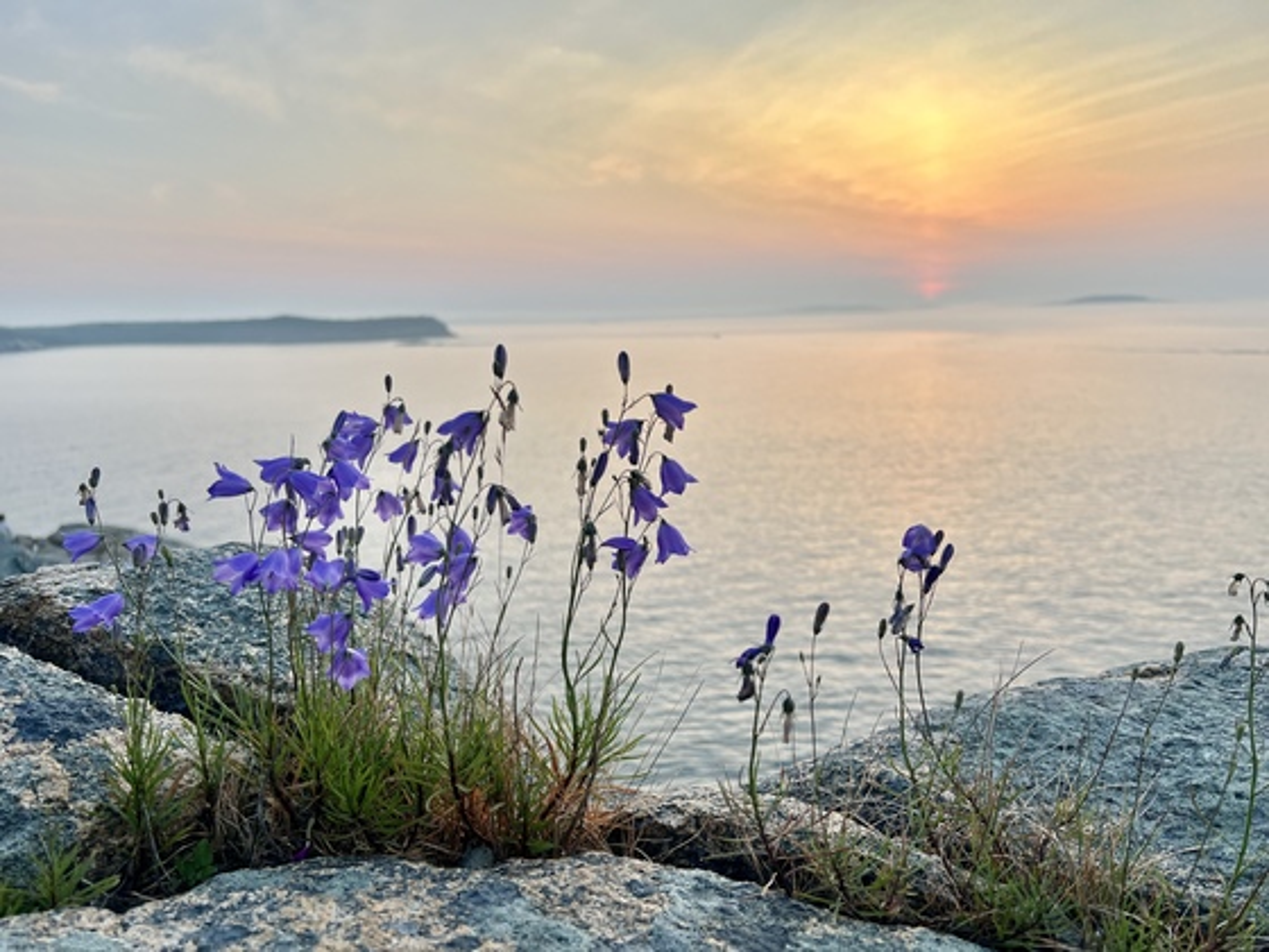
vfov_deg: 53.1
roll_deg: +1.7
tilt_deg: -10.4
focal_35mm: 26
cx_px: 634
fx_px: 953
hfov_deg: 67.3
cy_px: 476
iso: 40
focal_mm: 5.7
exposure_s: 1/187
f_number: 1.5
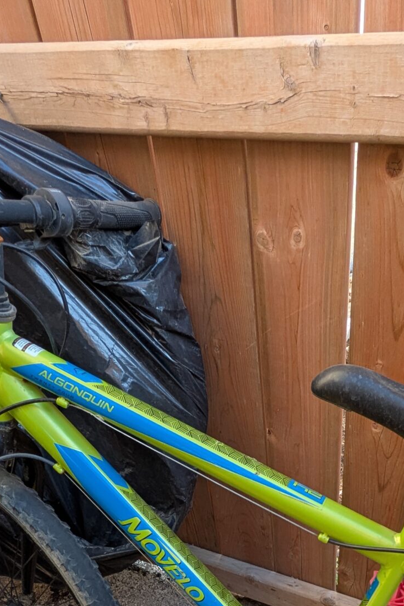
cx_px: 290
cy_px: 589
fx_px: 572
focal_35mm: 34
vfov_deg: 47.5
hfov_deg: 38.2
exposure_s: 1/120
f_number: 2.2
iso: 72
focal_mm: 1.83
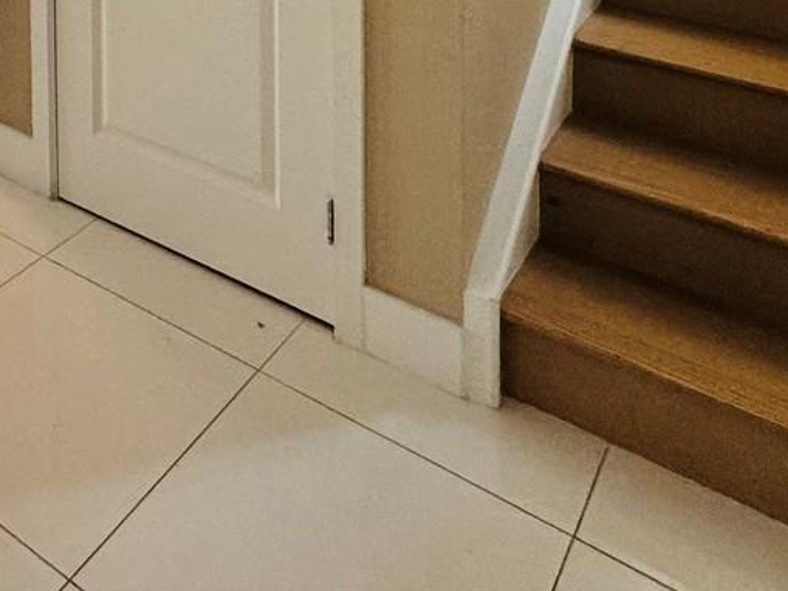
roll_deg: +0.8
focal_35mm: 44
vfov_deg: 24.3
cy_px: -334
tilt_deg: -1.6
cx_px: 76
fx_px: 1002
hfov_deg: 39.7
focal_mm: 2.22
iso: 200
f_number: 2.2
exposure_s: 1/120
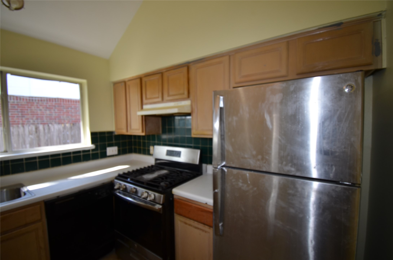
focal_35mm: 15
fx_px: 163
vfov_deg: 77.1
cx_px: 196
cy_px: 130
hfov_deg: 100.5
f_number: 4.5
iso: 320
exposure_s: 1/60
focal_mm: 10
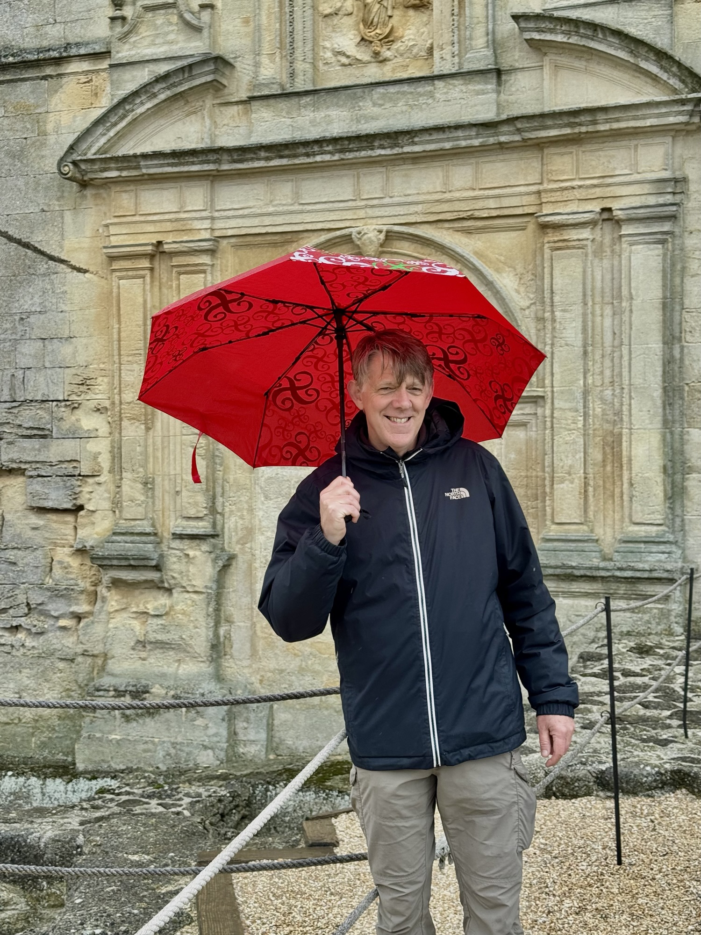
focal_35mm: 48
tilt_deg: +1.0
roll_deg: -0.3
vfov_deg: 39.7
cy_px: 468
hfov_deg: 30.3
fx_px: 1296
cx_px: 350
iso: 64
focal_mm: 6.76
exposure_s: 1/627
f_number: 1.78
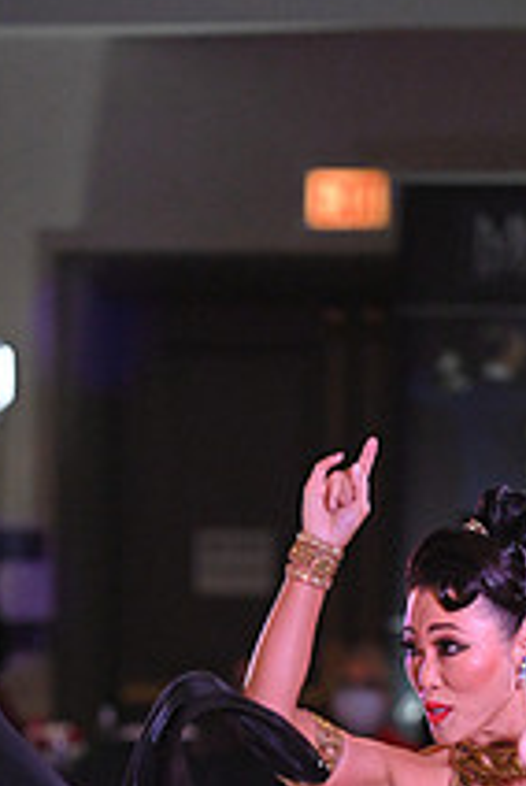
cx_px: 246
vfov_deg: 4.7
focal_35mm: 437
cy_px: 1046
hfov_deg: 3.2
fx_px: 9546
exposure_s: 1/400
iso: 3200
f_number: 4.5
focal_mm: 160
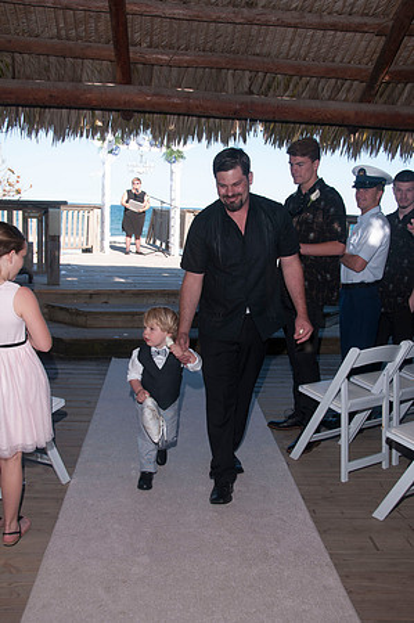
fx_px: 571
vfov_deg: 57.3
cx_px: 207
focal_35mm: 33
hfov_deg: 39.9
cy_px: 312
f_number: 5.6
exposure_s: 1/250
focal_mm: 22
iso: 100
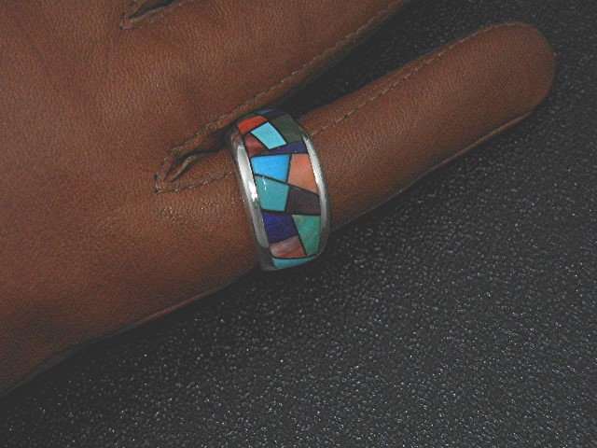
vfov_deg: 16.6
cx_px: 298
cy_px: 224
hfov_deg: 22.0
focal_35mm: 89
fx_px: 1535
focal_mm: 16
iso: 800
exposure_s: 1/30
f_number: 8.8
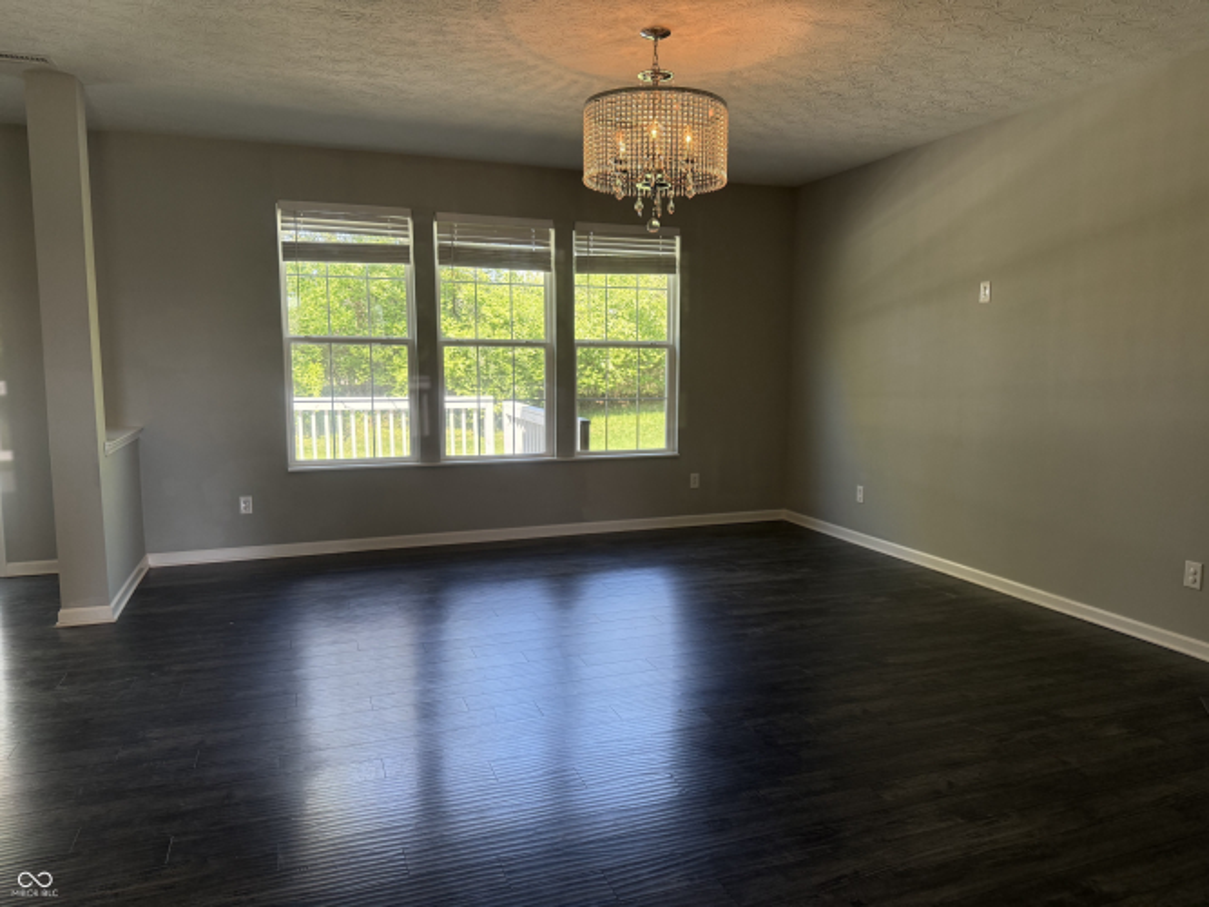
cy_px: 454
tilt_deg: -5.2
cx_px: 604
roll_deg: -0.2
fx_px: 838
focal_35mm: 24
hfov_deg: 71.6
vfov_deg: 56.8
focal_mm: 6.76
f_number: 1.78
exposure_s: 1/232
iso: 200
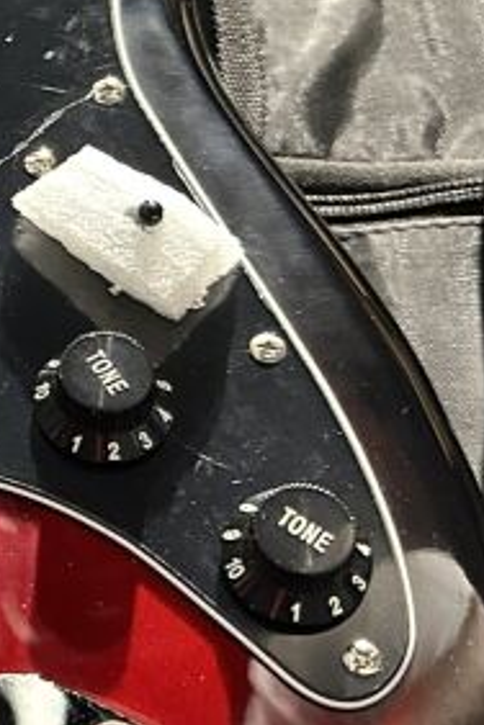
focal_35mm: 85
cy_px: 193
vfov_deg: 23.7
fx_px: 1714
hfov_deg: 14.0
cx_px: -433
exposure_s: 1/50
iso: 800
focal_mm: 6.86
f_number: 1.78
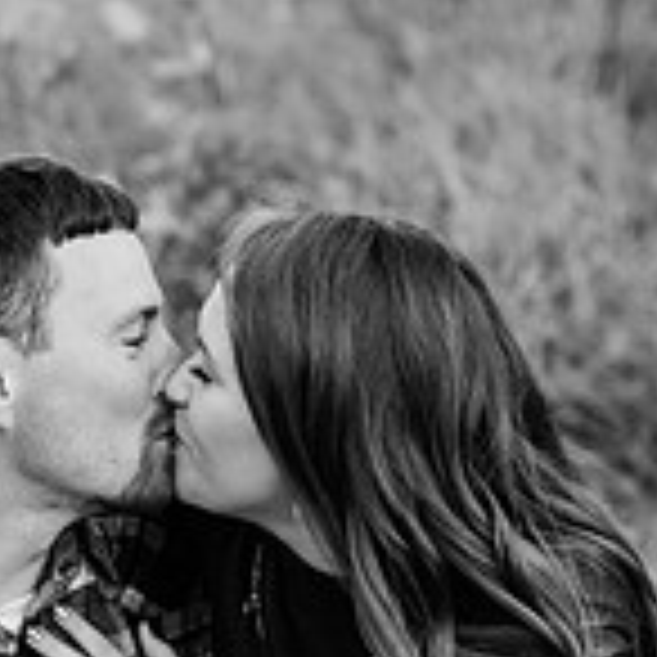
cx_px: 155
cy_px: 612
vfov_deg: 7.8
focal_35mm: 223
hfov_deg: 7.8
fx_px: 4788
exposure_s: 1/200
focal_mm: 85
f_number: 2.5
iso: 500
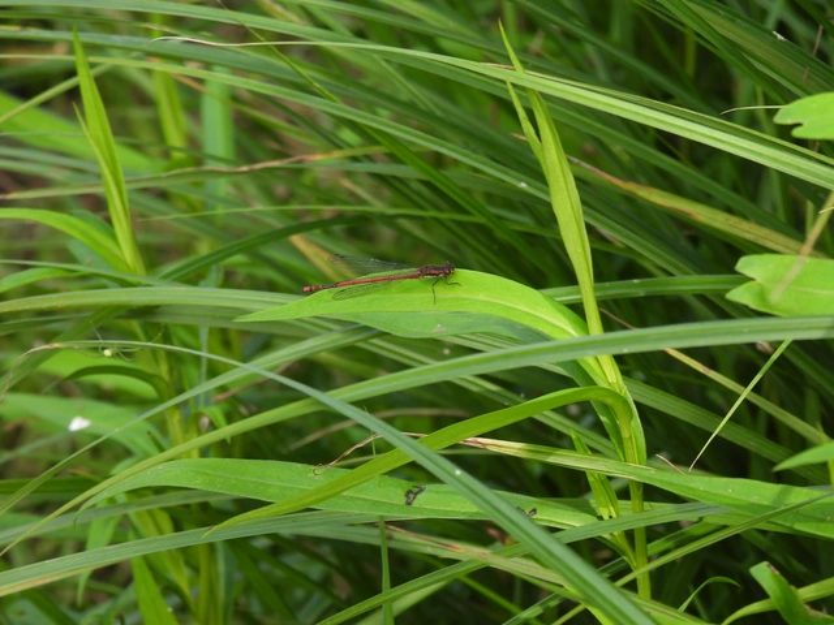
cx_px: 417
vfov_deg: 8.0
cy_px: 312
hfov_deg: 10.7
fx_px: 4457
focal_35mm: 185
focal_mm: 33
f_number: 4.5
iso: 100
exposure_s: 1/125
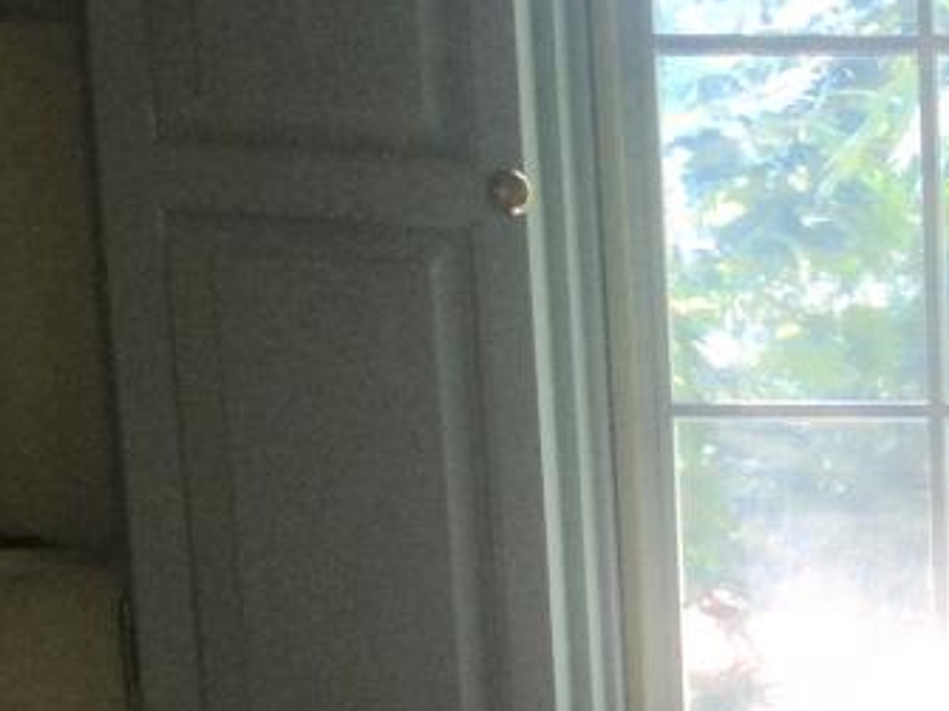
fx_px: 2768
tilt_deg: -8.4
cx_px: 1218
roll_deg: -1.2
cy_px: 1020
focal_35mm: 101
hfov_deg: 18.2
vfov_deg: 13.9
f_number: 2.4
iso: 100
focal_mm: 4.12
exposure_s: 1/20
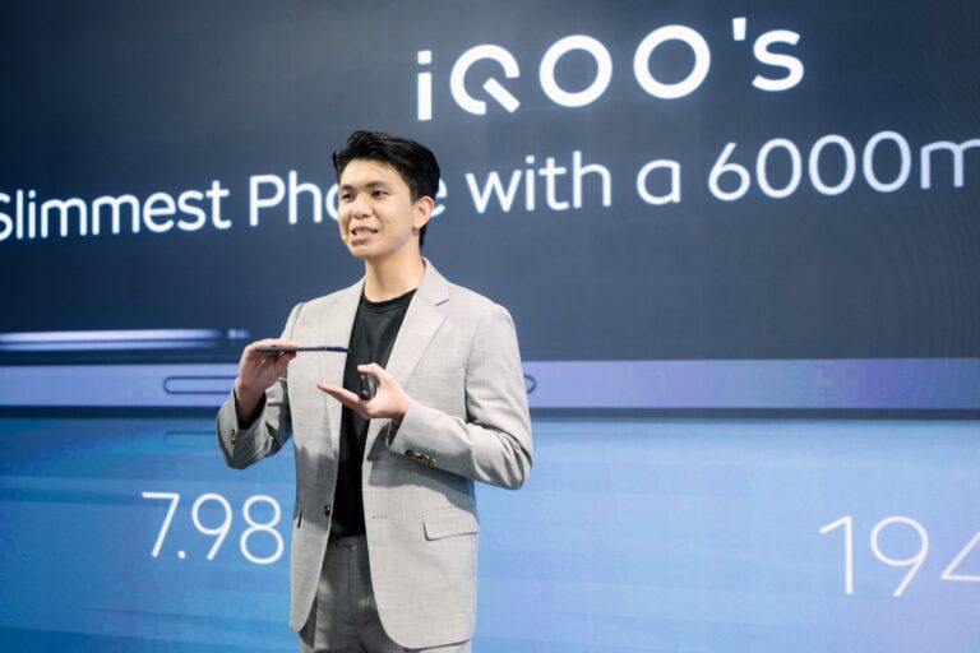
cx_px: 490
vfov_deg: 19.5
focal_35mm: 70
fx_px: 1905
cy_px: 326
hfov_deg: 28.8
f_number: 2.8
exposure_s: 1/200
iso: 1000
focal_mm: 70
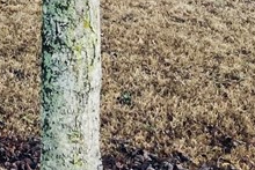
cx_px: -250
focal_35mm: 126
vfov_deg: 9.9
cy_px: -194
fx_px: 893
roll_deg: +1.3
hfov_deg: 13.8
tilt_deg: +0.5
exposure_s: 1/243
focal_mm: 5.7
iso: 40
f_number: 1.5
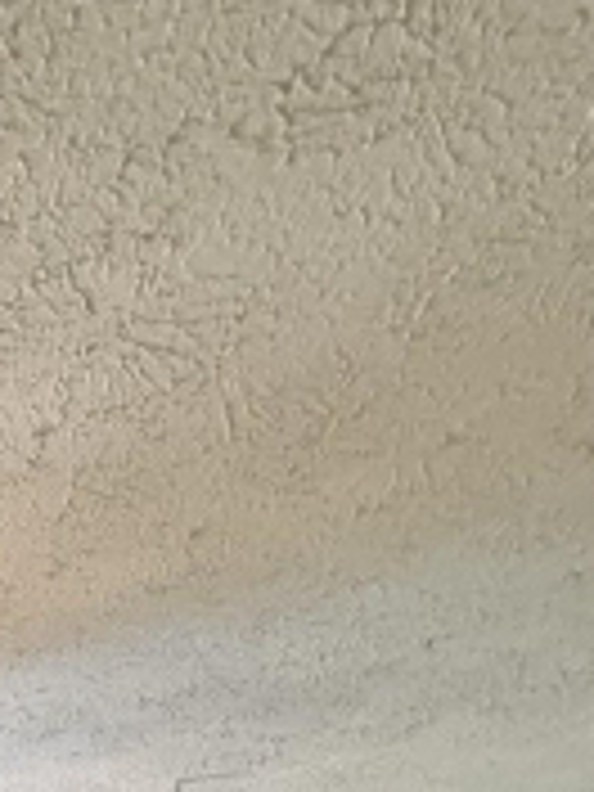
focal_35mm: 53
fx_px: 1213
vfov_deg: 21.0
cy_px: 1487
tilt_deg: -12.3
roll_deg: -0.6
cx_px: -518
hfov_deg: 19.4
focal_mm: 2.22
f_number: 2.2
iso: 320
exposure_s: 1/60
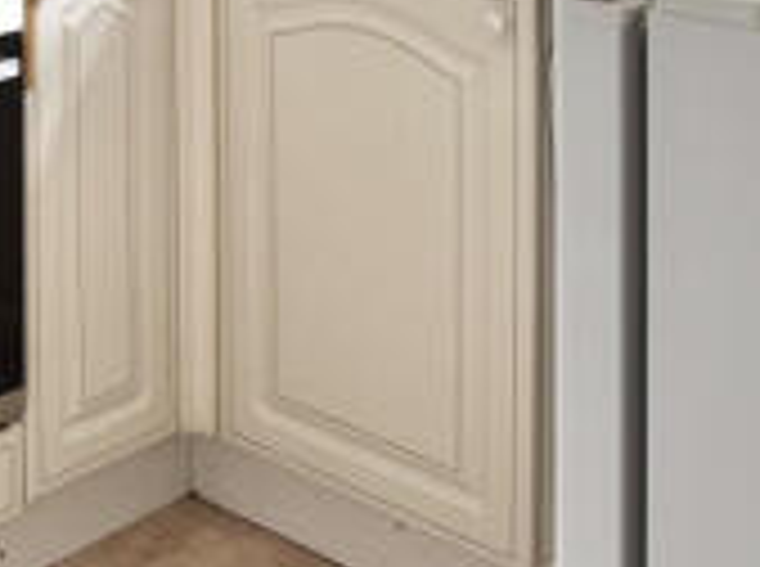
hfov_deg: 22.7
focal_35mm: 83
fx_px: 1818
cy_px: -385
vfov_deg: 15.7
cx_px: 7
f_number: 1.78
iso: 80
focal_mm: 6.76
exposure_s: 1/517
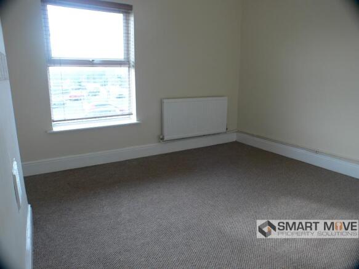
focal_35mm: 35
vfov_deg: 40.7
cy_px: 134
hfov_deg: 52.6
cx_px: 180
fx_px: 363
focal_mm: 7.5
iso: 80
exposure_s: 1/40
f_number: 2.8
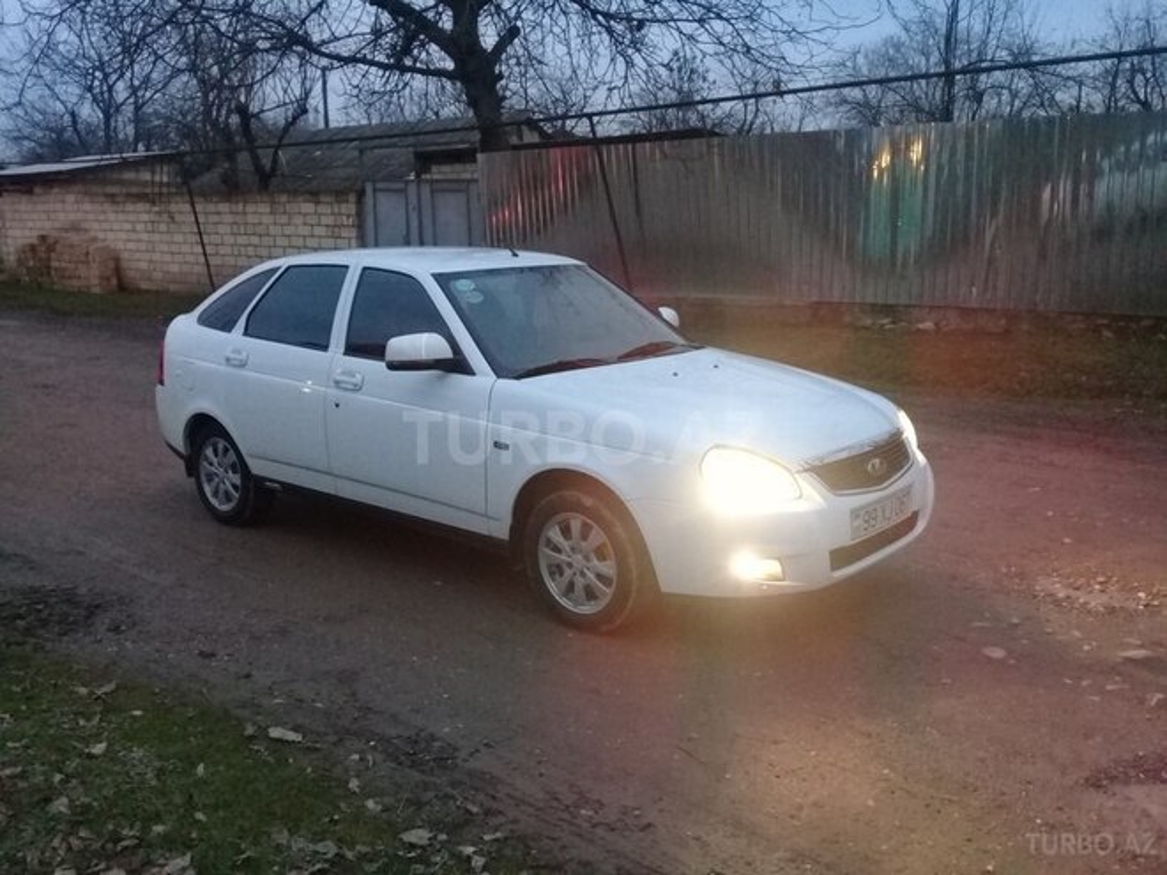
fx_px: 1045
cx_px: 584
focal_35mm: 31
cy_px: 438
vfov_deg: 45.4
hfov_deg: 58.4
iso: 320
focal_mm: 3.3
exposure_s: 1/17
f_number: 2.2
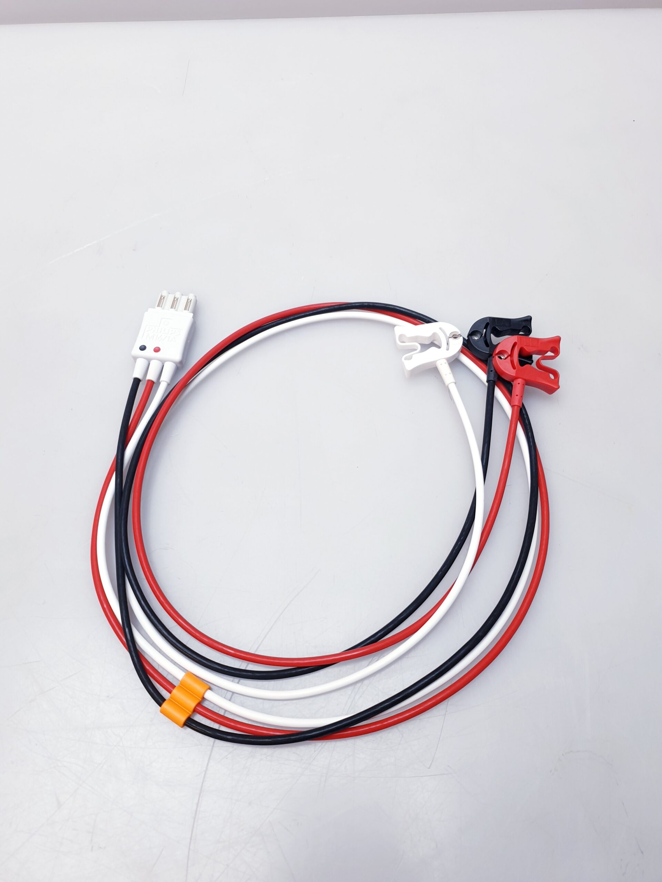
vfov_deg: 67.3
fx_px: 663
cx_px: 331
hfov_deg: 53.1
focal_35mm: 26
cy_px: 441
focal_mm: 4.3
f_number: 1.5
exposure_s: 1/112
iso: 50
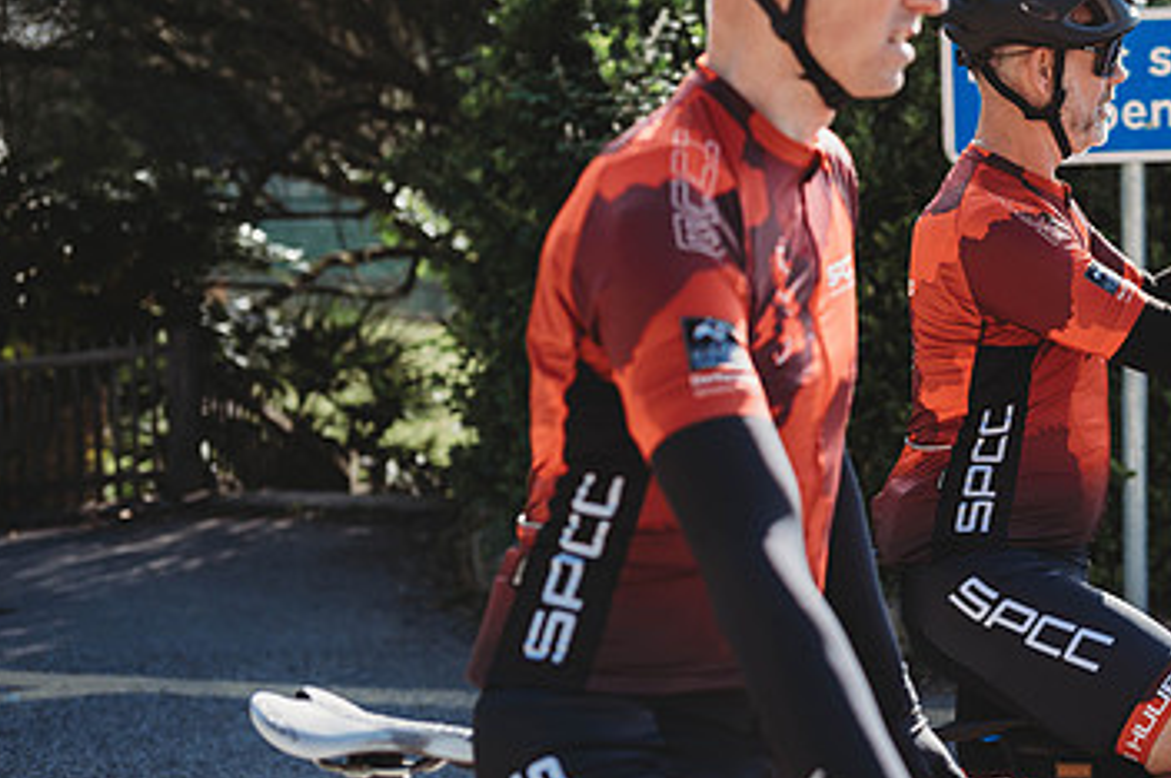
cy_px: 346
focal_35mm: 66
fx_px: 2145
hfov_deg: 29.9
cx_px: 912
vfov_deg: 20.6
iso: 100
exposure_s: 1/640
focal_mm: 40
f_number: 2.5
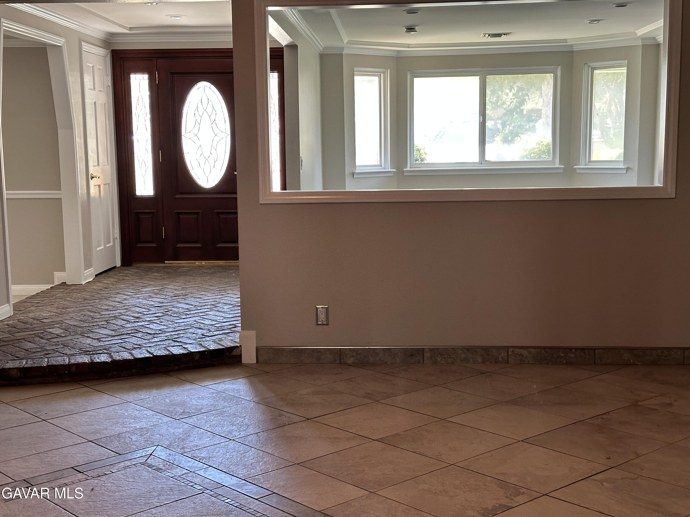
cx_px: 345
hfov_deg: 39.7
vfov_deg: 30.3
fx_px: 957
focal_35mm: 48
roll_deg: +0.9
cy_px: 258
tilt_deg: -7.6
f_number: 1.78
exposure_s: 1/60
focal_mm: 6.86
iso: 200
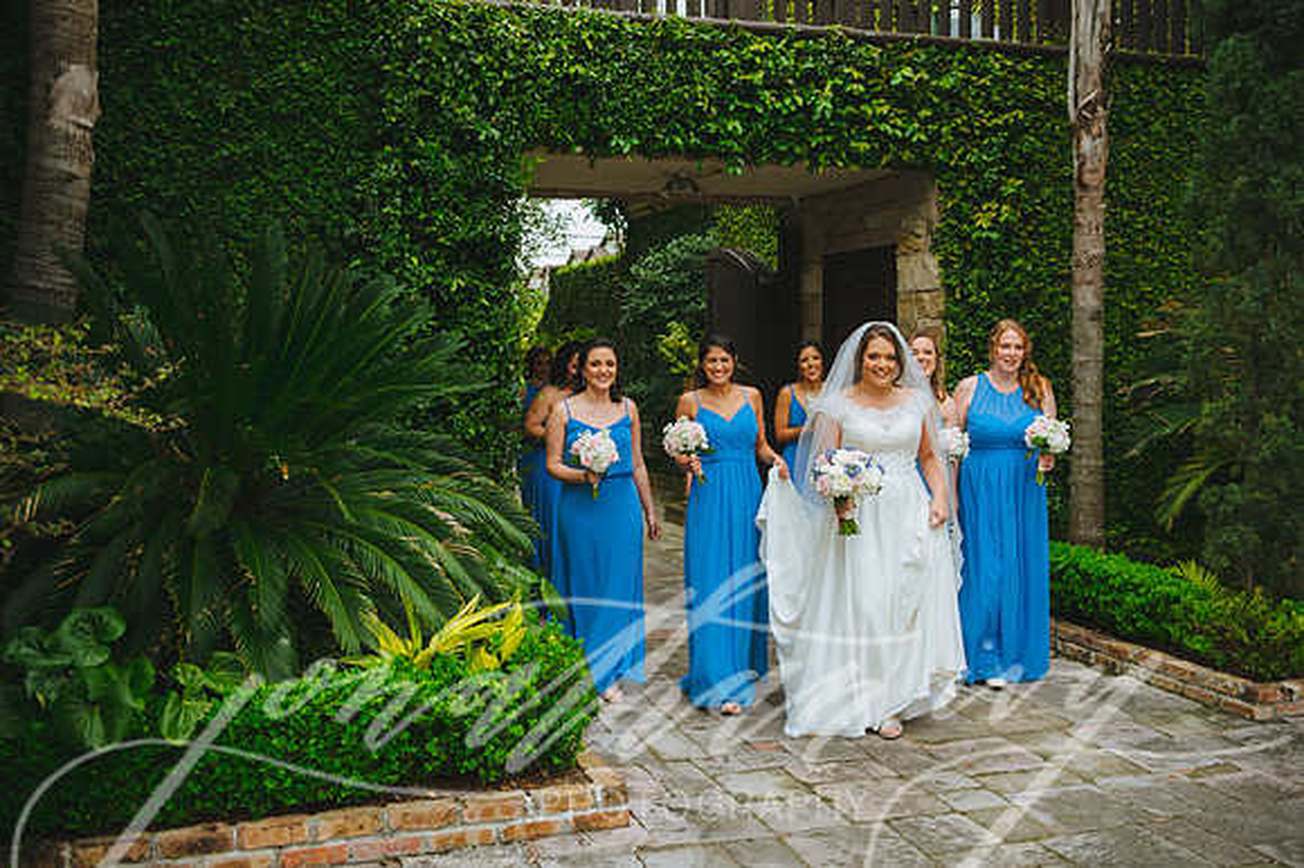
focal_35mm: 36
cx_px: 652
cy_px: 434
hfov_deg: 53.2
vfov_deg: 36.8
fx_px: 1303
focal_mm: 36
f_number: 2.8
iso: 125
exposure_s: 1/250
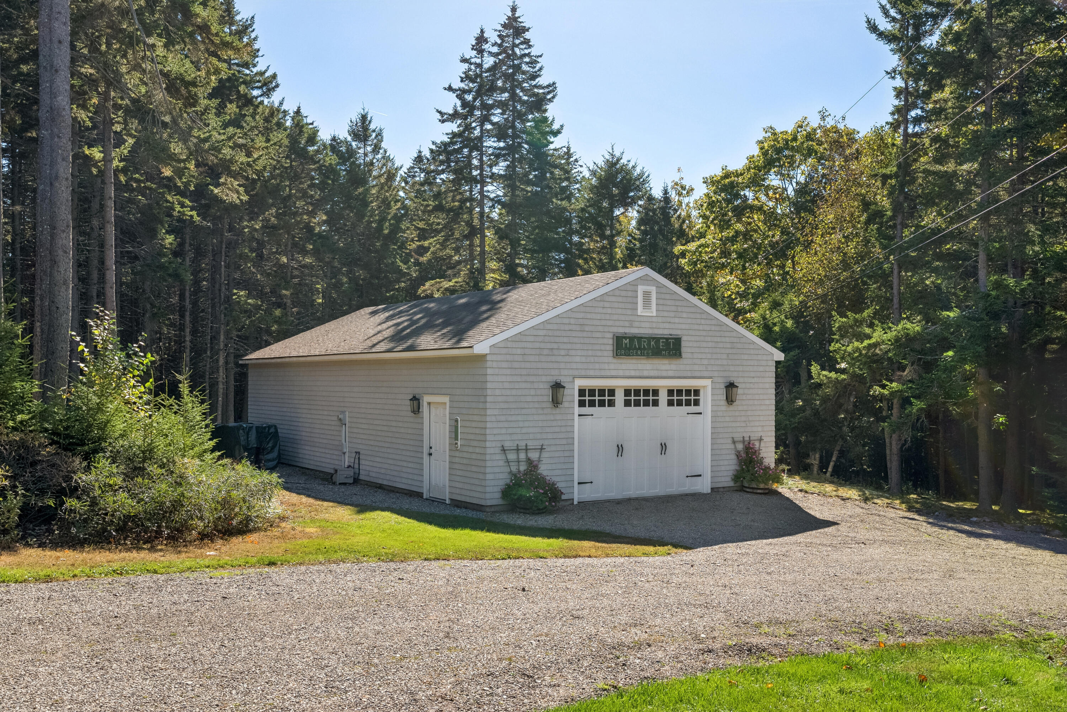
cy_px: 356
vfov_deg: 41.8
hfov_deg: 59.5
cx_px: 534
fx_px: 934
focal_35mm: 32
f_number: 7.1
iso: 320
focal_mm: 31.5
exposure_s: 1/640
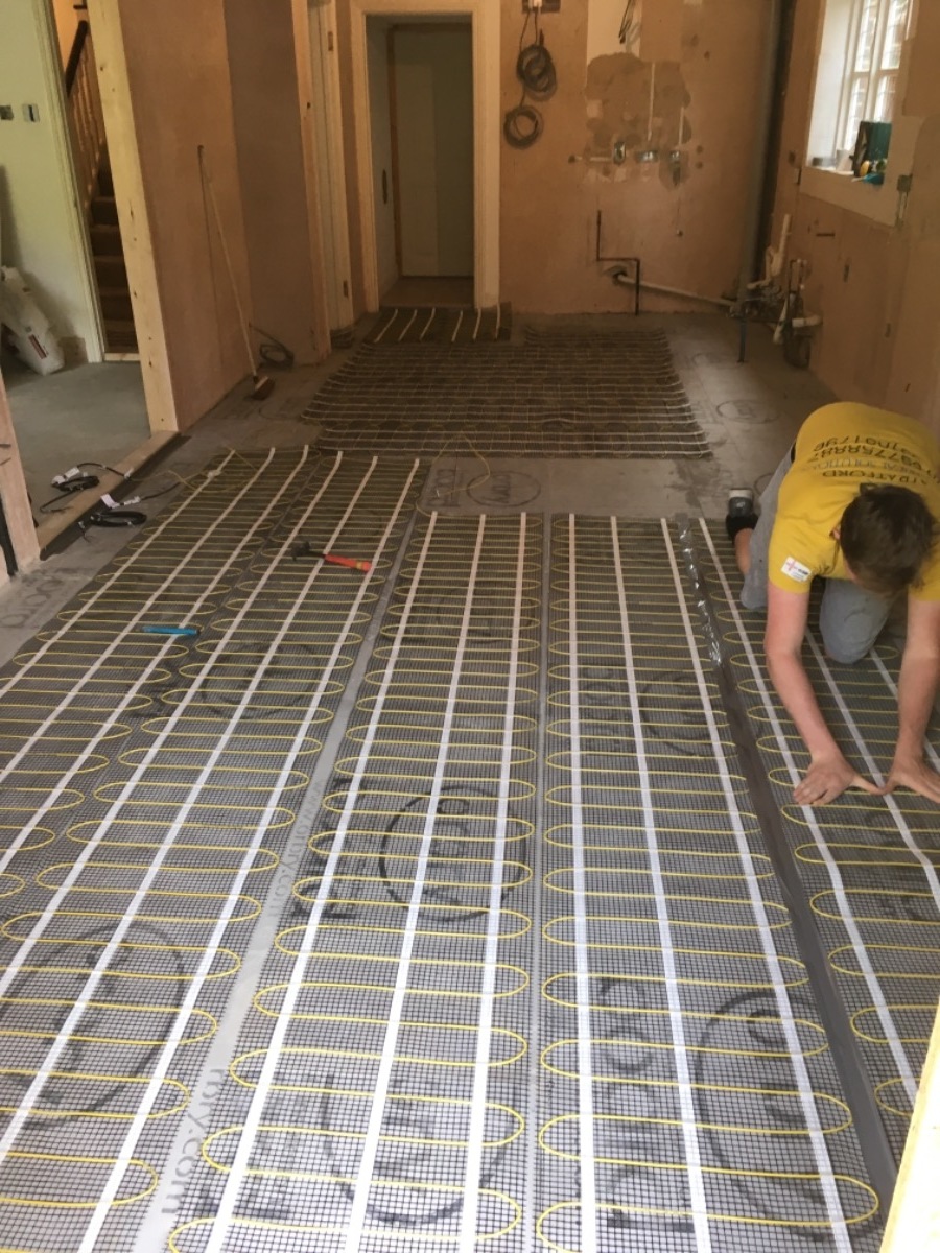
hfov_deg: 48.2
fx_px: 1050
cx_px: 470
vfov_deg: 61.7
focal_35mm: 29
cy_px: 626
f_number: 2.2
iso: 40
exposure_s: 1/33
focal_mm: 4.15
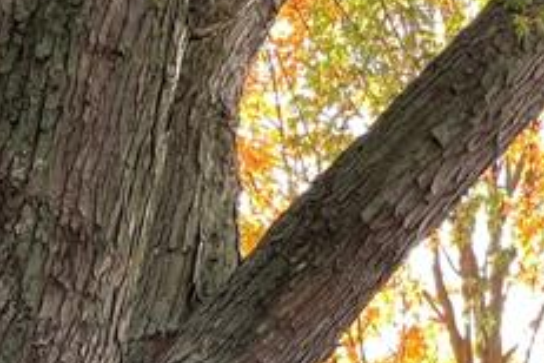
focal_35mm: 60
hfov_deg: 33.3
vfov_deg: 14.6
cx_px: 217
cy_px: 867
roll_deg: +0.7
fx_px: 907
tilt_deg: -5.8
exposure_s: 1/99
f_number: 1.8
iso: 64
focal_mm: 1.57
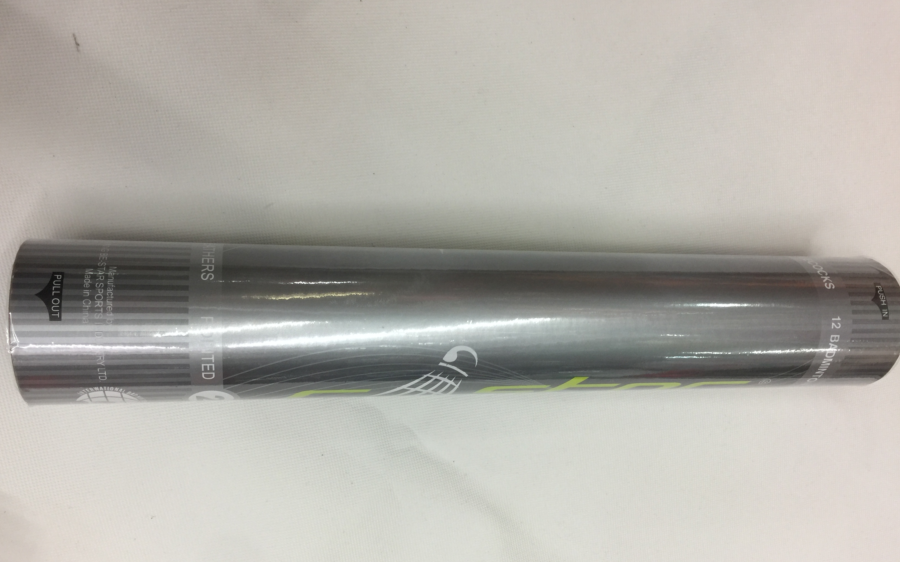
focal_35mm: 31
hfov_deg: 61.2
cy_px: 333
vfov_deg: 40.4
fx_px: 760
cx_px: 450
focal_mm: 4.15
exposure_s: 1/17
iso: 40
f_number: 2.2
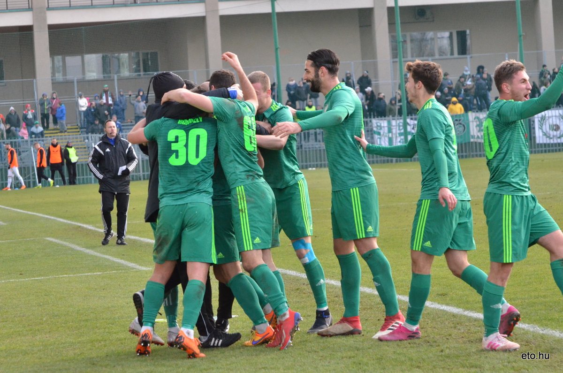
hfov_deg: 12.3
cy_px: 186
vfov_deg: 8.1
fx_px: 2622
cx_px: 282
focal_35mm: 168
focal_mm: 112
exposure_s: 1/1000
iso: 3200
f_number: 8
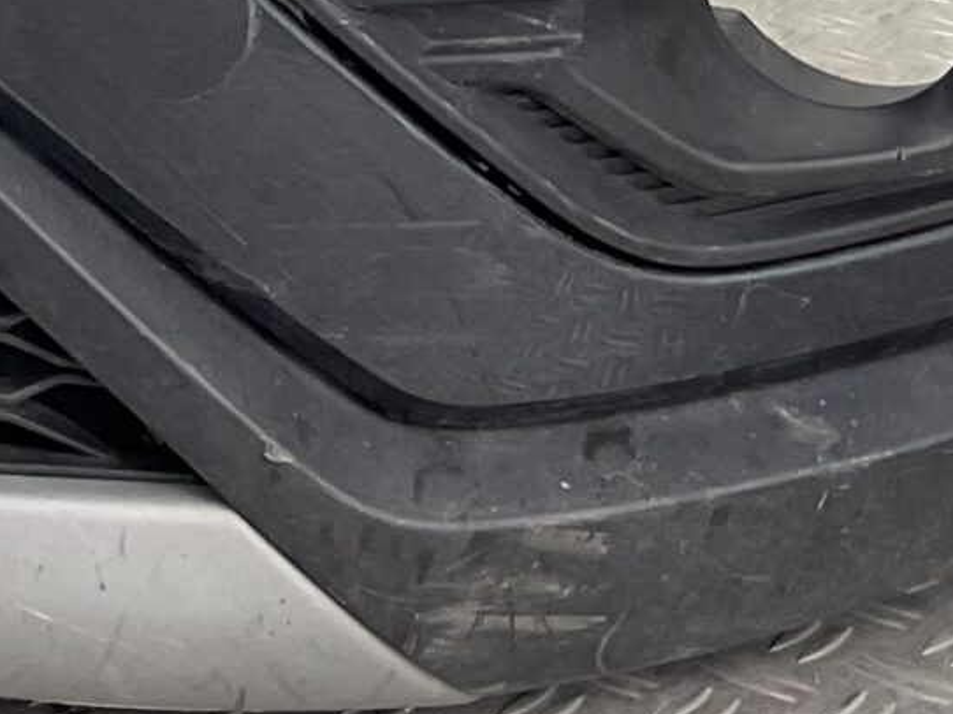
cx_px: -482
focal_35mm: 137
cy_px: -712
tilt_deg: -10.4
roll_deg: -1.7
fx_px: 3770
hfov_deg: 13.6
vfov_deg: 10.0
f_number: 1.8
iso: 25
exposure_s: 1/100
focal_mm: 3
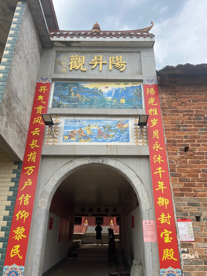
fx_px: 207
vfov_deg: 67.3
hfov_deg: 53.1
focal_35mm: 26
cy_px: 138
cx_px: 104
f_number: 1.5
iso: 50
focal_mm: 5.7
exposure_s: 1/965
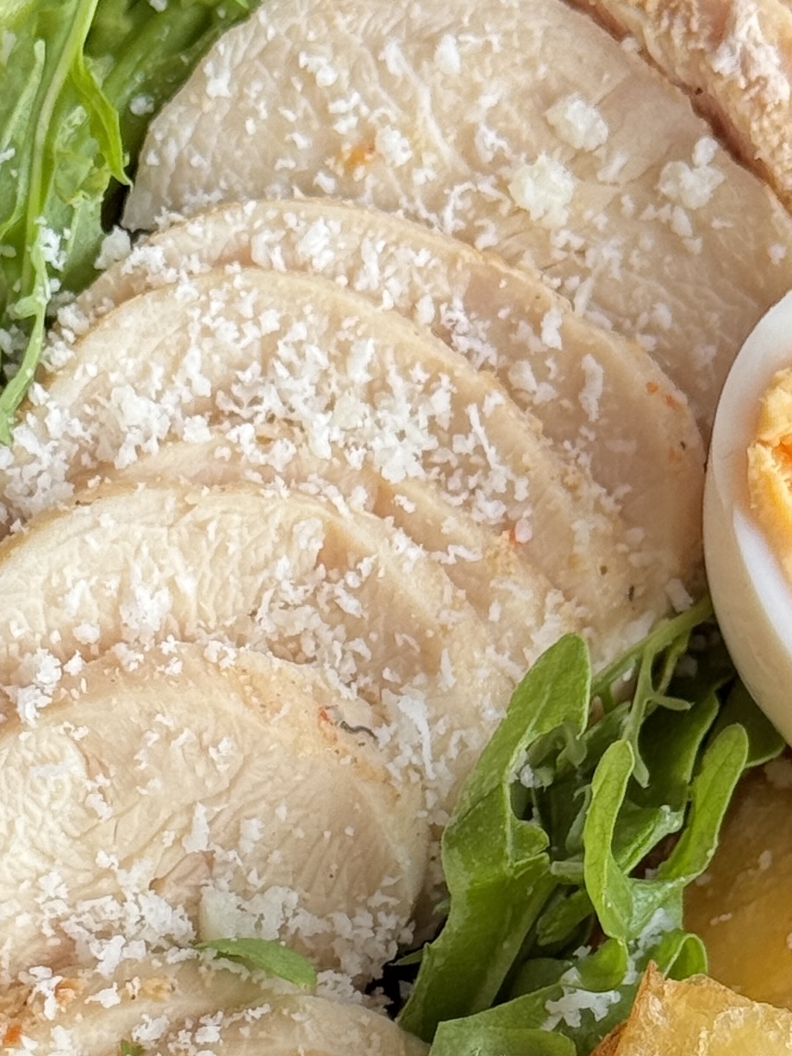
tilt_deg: -82.1
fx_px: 4270
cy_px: 877
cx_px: 295
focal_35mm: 140
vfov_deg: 14.0
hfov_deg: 10.6
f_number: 1.78
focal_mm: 6.76
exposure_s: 1/283
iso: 64
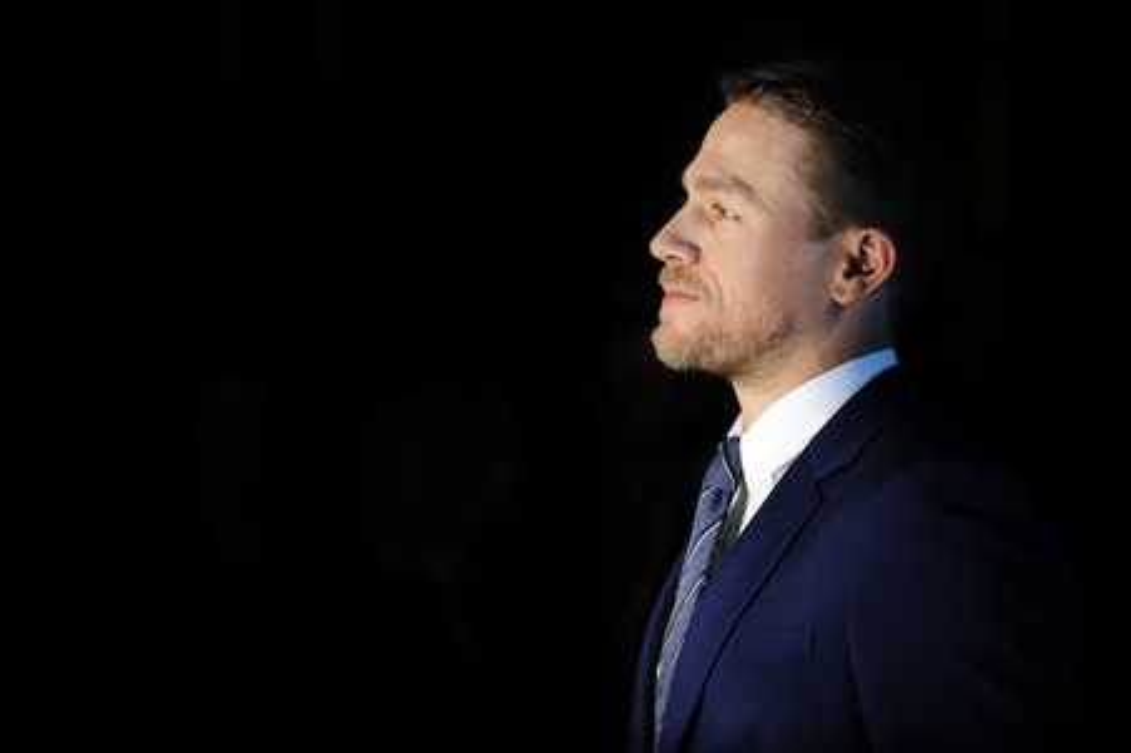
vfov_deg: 6.9
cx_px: 566
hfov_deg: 10.3
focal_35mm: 200
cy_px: 376
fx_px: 6279
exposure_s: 1/320
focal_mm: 200
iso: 200
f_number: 6.3
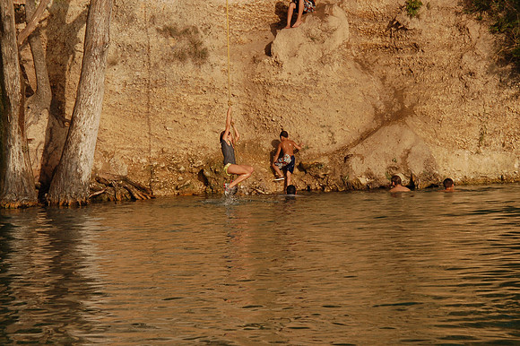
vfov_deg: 9.3
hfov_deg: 14.0
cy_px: 173
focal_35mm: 147
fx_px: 2122
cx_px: 260
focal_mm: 98
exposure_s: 1/500
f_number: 14
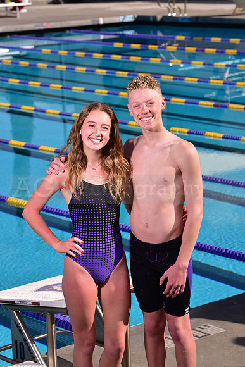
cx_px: 122
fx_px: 1183
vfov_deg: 17.6
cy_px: 184
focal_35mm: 116
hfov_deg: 11.8
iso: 80
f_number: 9
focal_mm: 116
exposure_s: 1/250
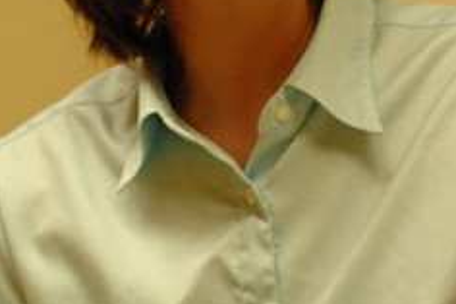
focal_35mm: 244
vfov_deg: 5.6
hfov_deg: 8.4
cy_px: -47
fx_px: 3088
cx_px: 274
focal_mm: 60
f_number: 2.8
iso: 640
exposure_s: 1/60
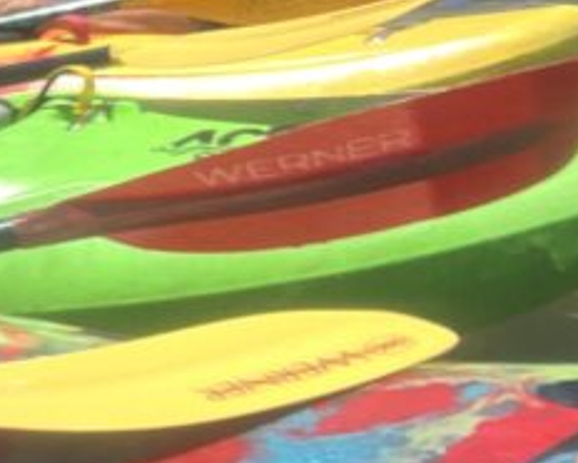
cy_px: 35
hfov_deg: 15.8
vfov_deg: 15.4
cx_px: -531
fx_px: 1695
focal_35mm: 99
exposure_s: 1/376
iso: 32
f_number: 2.2
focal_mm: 2.71
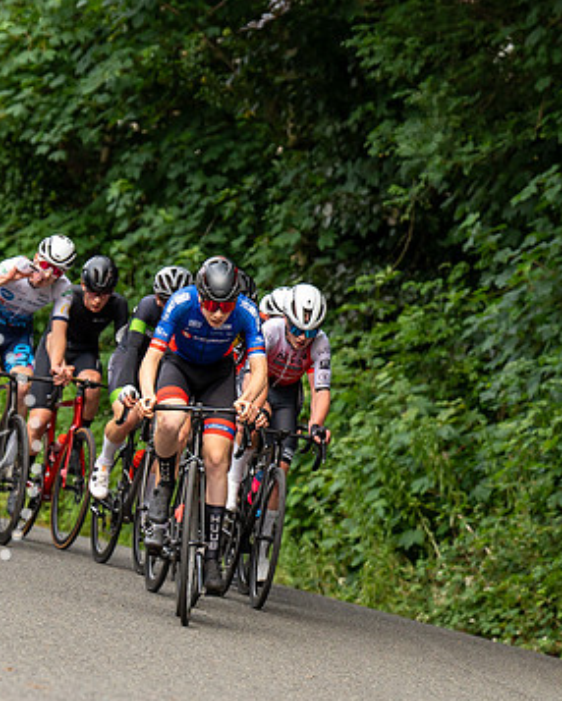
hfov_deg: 5.7
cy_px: 506
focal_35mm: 274
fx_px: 5692
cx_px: 399
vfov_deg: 7.0
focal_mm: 127
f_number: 3.5
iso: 400
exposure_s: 1/800
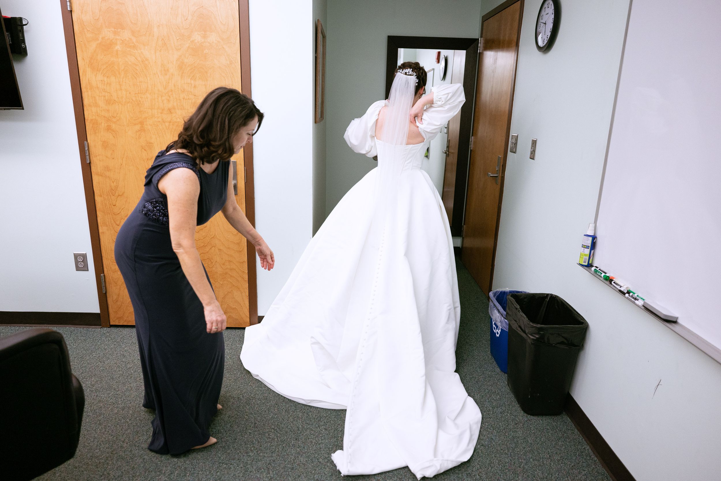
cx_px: 360
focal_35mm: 24
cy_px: 240
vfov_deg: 53.1
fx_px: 481
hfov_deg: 73.7
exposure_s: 1/250
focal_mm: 24
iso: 500
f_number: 2.8
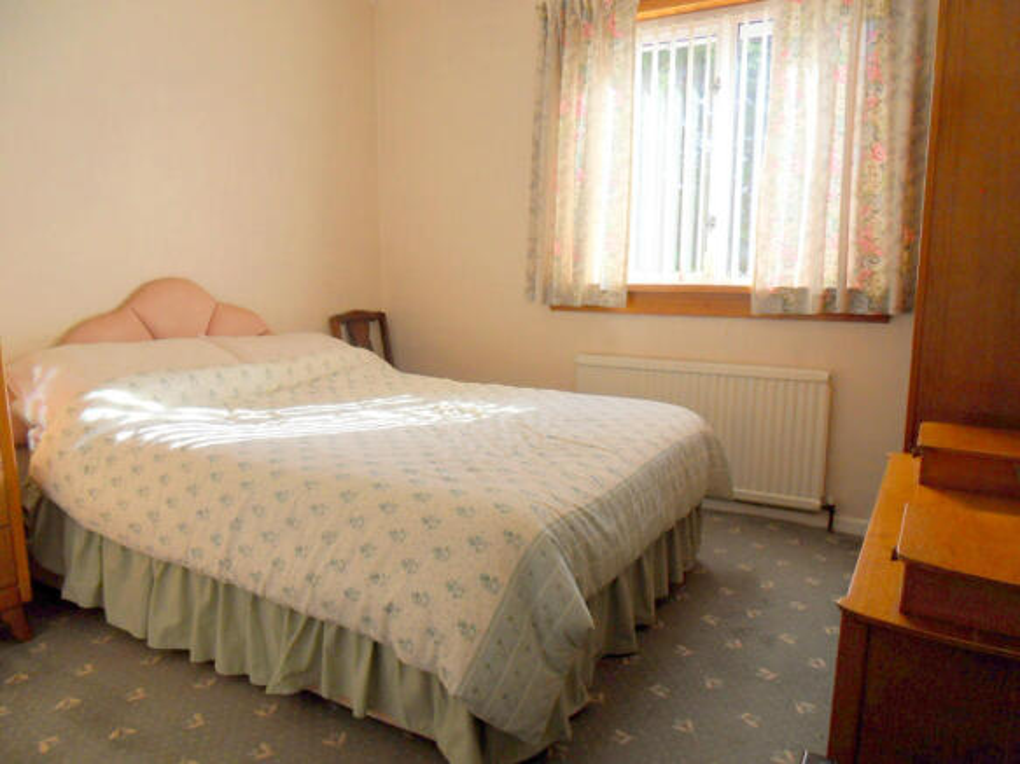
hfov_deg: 71.6
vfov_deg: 56.8
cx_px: 510
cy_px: 382
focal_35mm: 24
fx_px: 707
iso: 80
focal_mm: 4.2
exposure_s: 1/125
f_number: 3.3
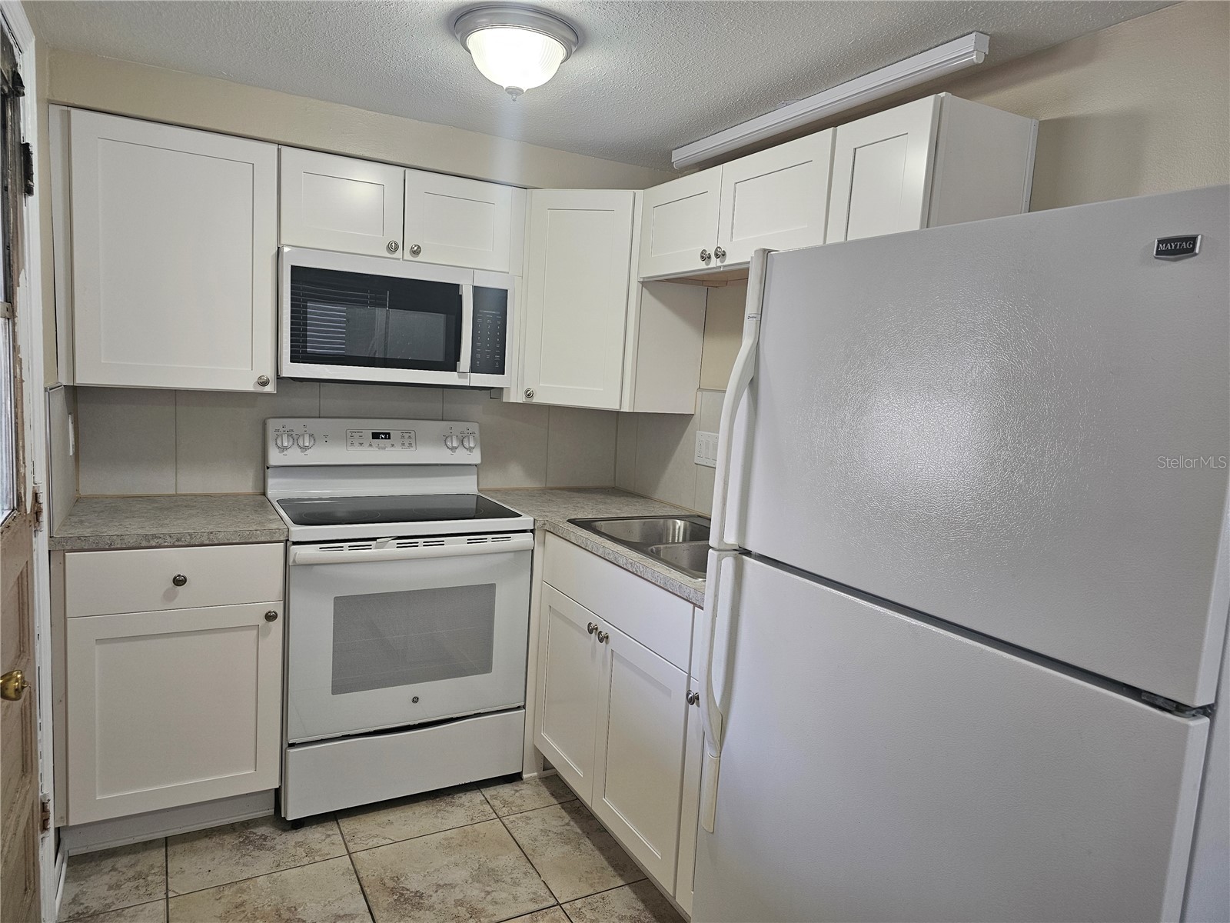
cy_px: 462
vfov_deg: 58.9
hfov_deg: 73.9
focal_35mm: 23
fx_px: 817
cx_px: 615
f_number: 1.7
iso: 100
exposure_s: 1/120
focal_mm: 6.3
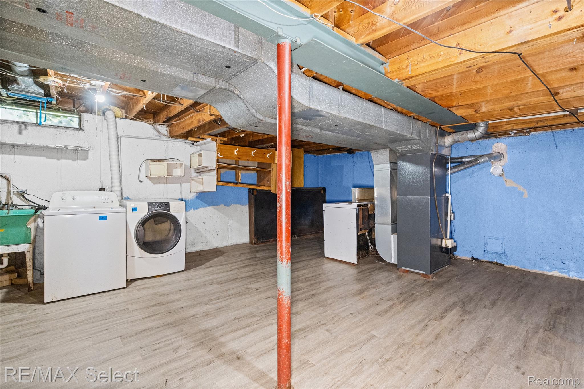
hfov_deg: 96.8
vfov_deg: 73.7
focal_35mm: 16
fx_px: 259
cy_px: 194
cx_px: 292
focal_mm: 16
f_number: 6.3
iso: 6400
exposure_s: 1/13
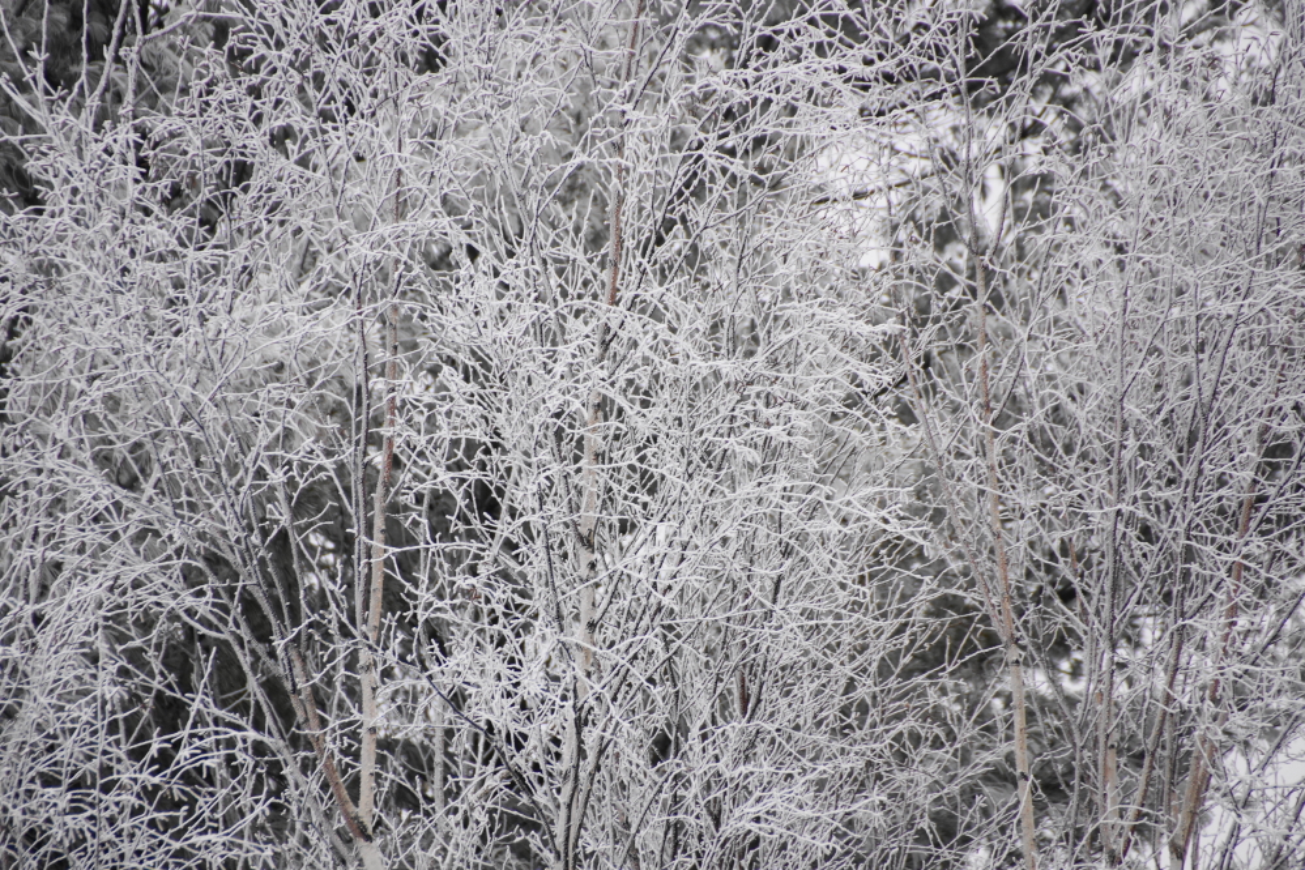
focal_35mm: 375
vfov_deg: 3.7
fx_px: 13593
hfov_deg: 5.5
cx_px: 652
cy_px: 435
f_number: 6.3
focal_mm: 250
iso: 320
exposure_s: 1/400
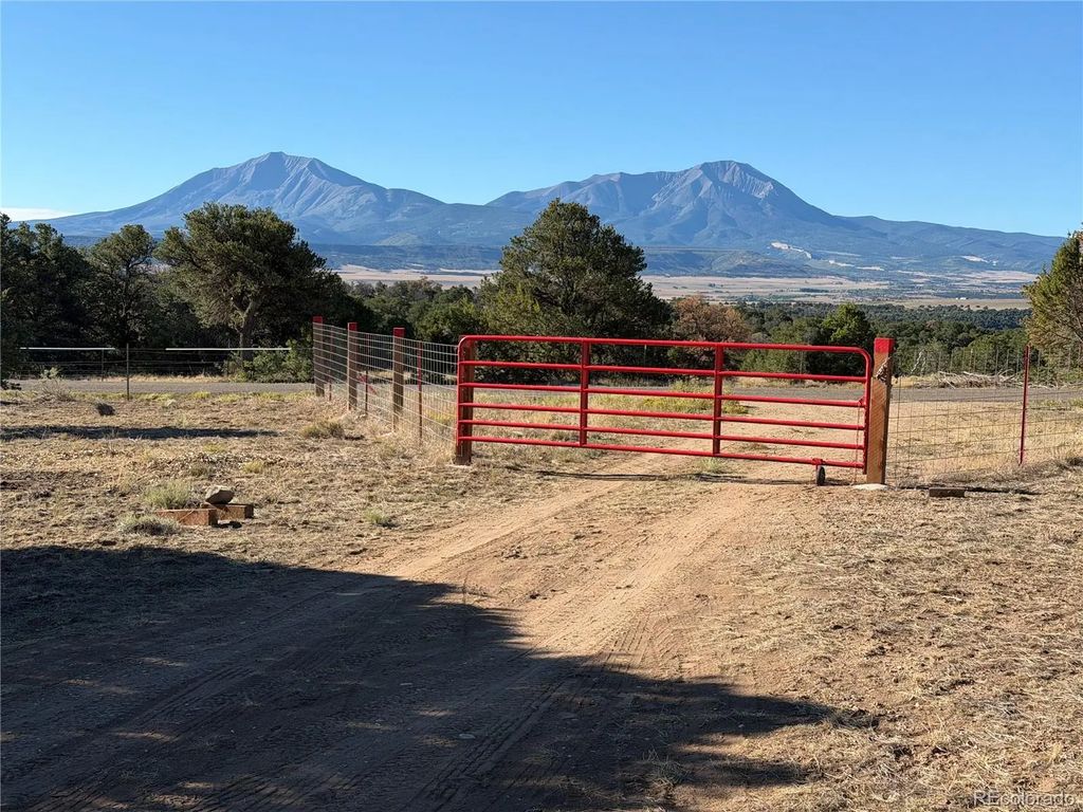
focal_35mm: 48
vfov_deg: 30.3
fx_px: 1502
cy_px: 406
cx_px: 542
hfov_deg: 39.7
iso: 64
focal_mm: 6.76
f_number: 1.78
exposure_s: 1/3534
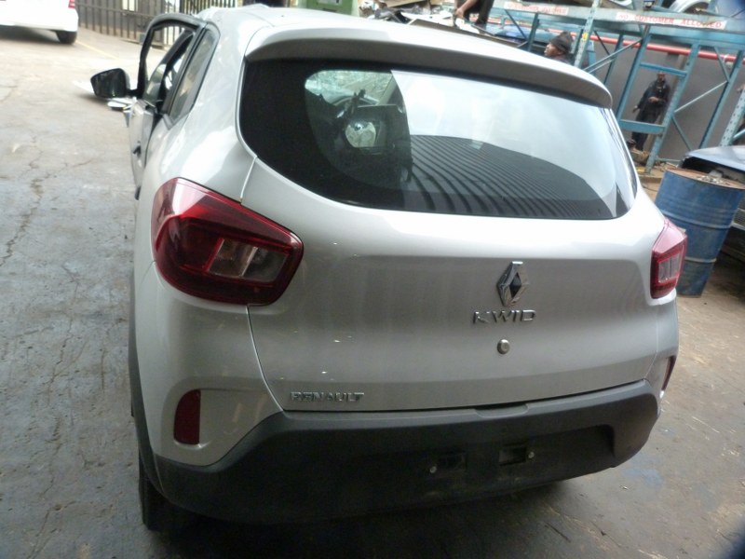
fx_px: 538
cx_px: 372
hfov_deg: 69.4
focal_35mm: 25
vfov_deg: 54.9
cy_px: 280
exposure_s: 1/60
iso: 400
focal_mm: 4.5
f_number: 2.8
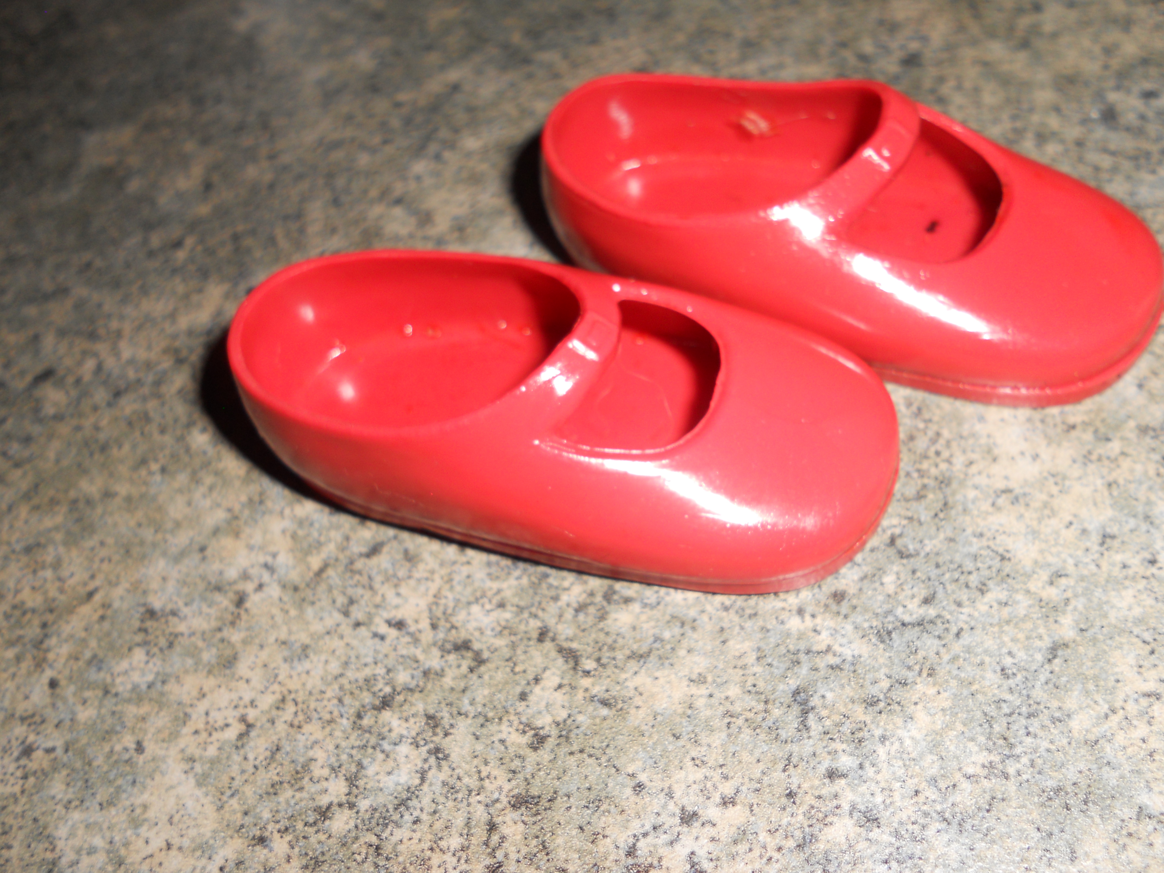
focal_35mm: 32
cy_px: 436
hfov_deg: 56.8
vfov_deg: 44.2
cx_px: 582
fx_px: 1076
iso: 80
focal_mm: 5.8
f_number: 8.8
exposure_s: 1/25
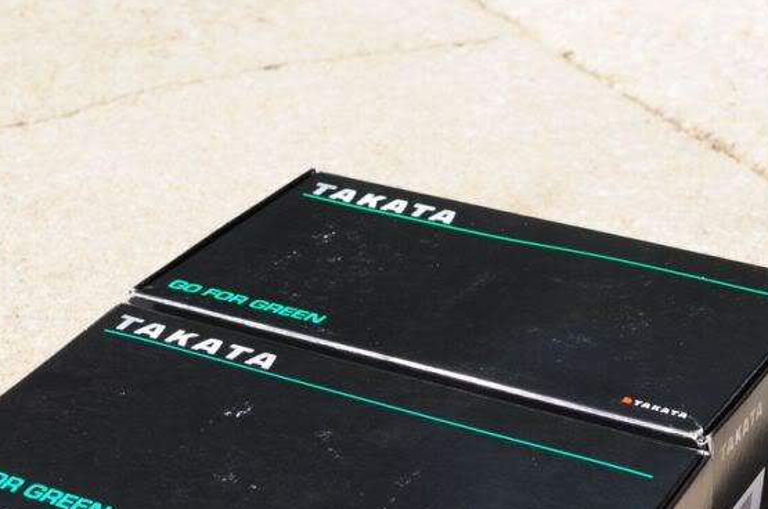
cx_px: 454
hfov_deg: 21.1
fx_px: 2064
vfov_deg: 13.9
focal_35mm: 97
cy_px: 466
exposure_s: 1/1600
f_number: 4.5
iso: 400
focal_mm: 35
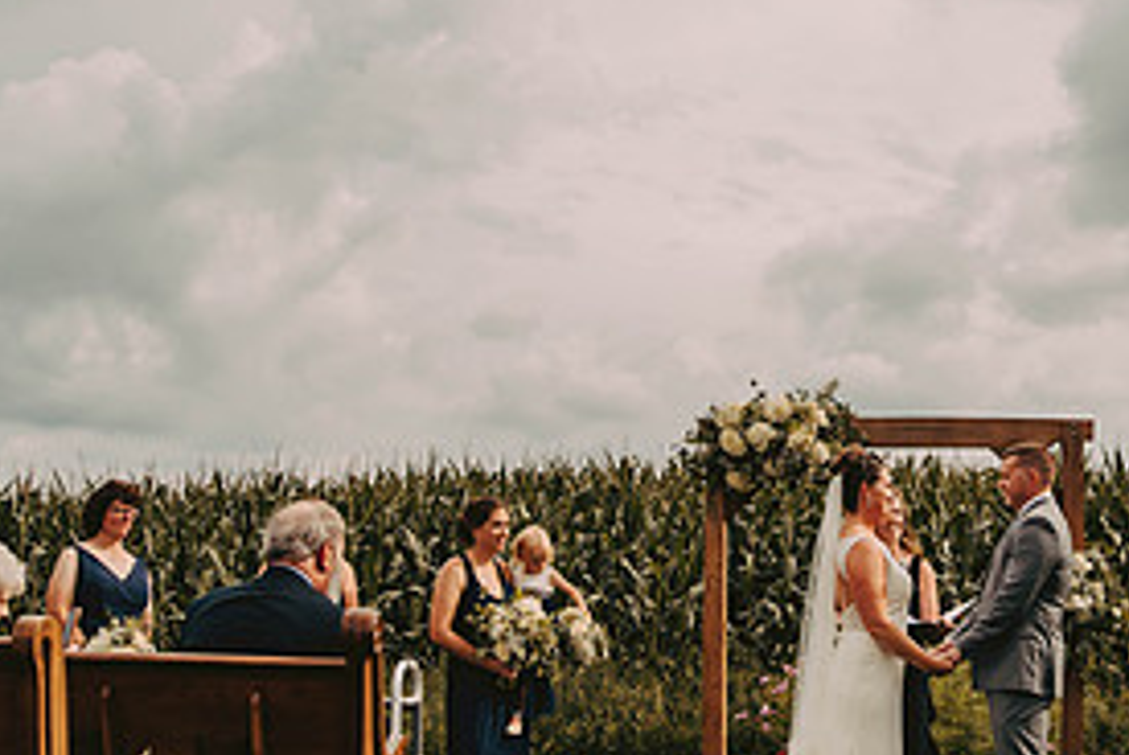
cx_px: 911
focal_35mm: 59
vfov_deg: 22.9
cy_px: 244
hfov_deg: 32.9
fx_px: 1852
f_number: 2.8
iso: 320
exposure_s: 1/4000
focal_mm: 28
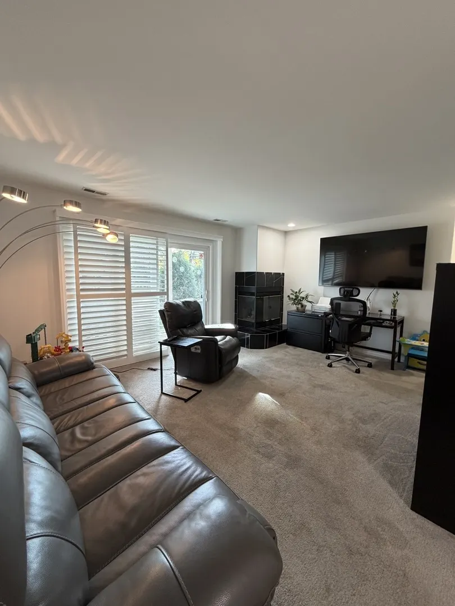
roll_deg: -0.9
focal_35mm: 14
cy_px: 303
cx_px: 228
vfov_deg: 102.1
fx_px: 245
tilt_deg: -5.1
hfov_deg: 85.7
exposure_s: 1/60
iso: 200
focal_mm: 2.22
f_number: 2.2
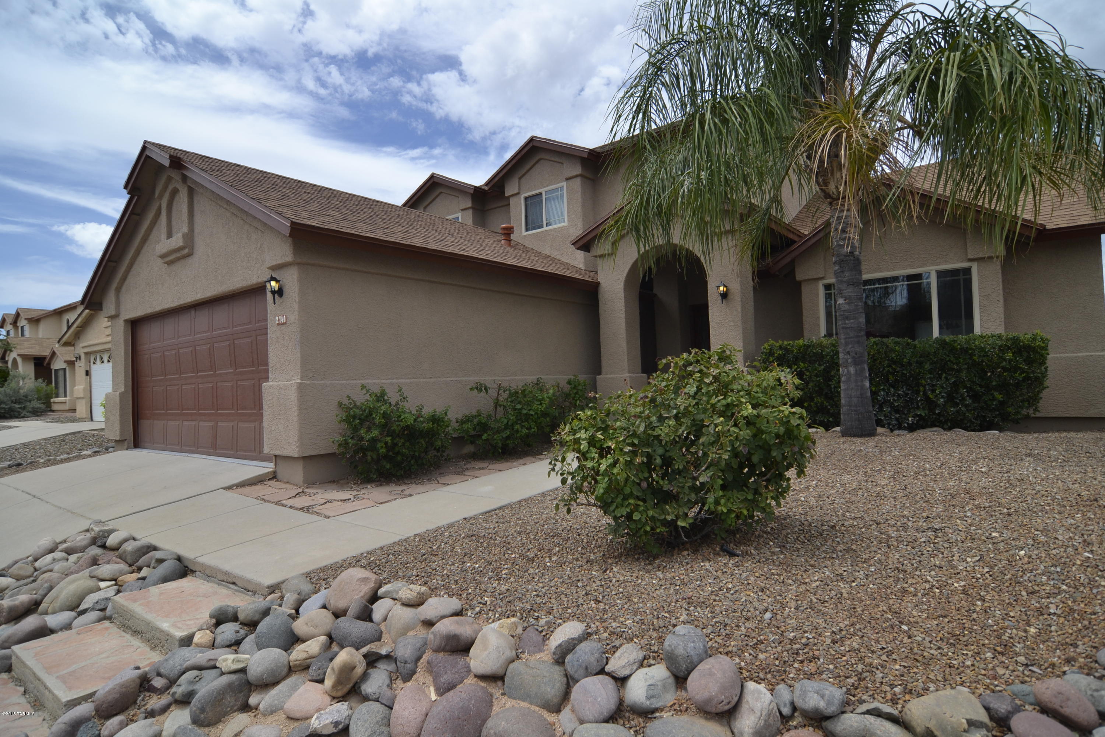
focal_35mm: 18
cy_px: 368
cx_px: 552
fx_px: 552
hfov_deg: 90.0
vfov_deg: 67.4
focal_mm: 12
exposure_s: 1/2500
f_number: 4
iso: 200
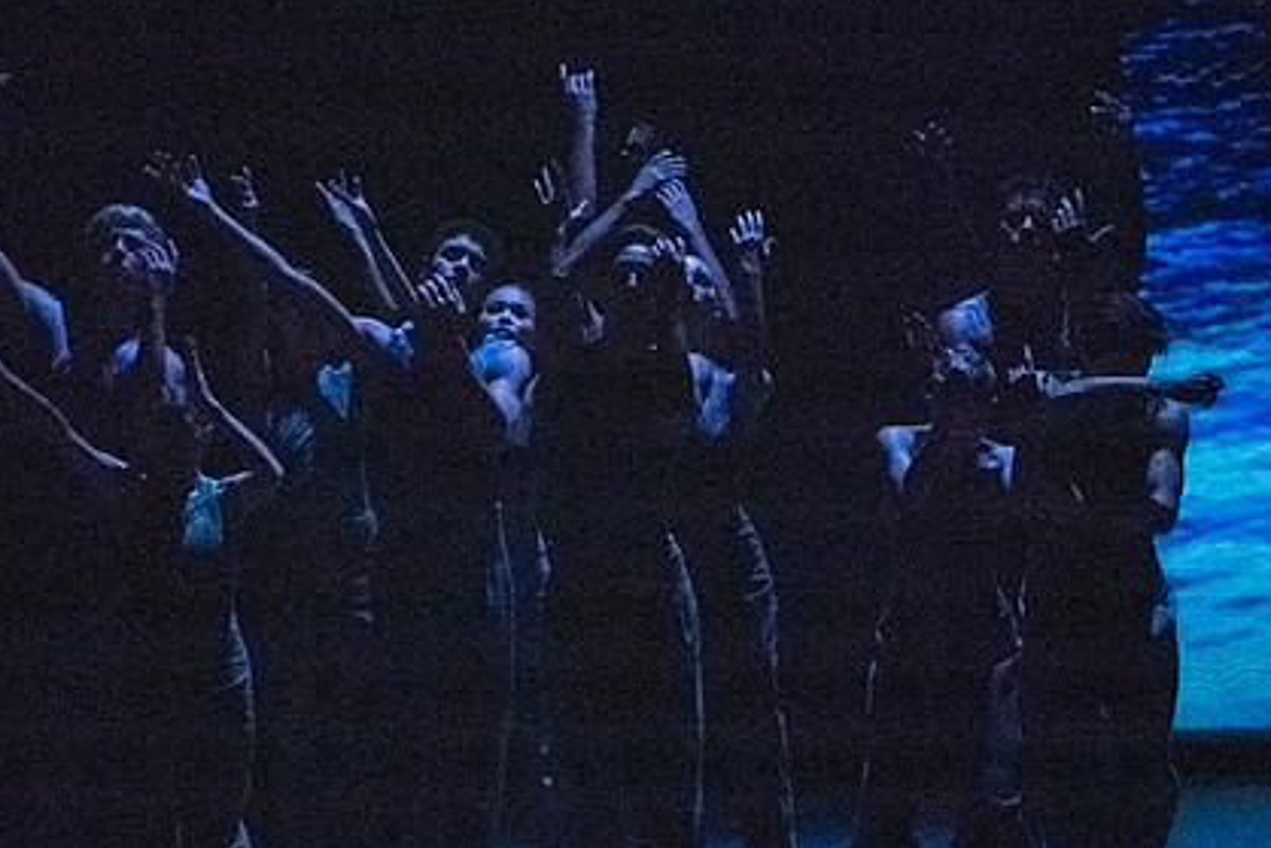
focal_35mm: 555
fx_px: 19600
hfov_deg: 3.7
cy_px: 500
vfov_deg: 2.5
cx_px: 541
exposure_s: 1/400
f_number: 5.6
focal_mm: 400
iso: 25600
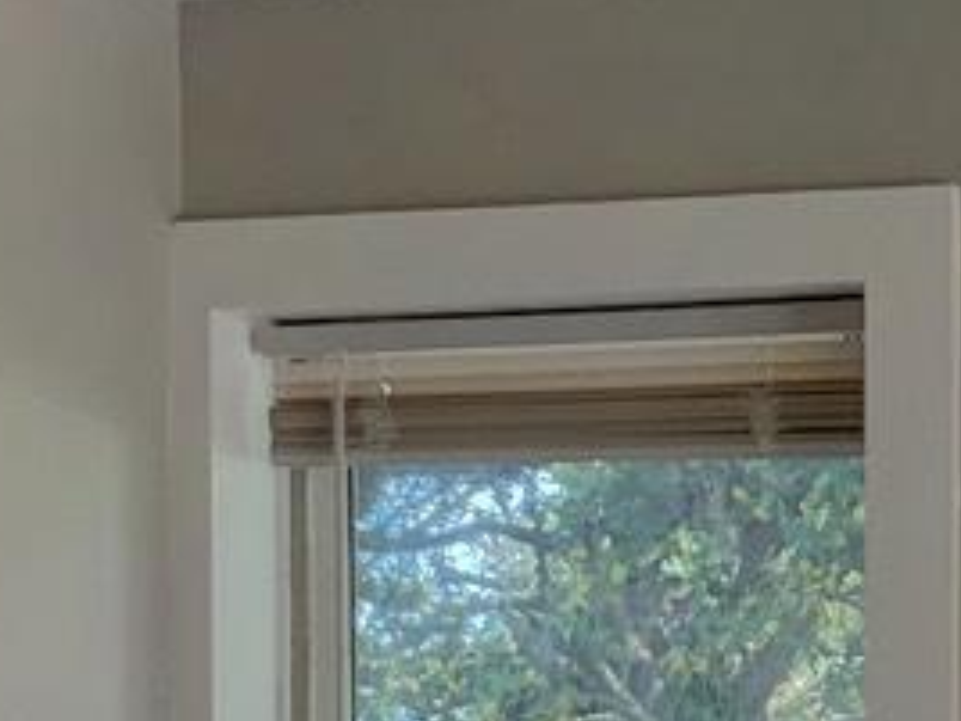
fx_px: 4136
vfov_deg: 9.6
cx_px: 1323
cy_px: 1191
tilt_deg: -1.4
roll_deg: -0.4
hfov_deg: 12.7
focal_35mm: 149
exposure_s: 1/40
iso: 25
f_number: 1.8
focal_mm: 4.25
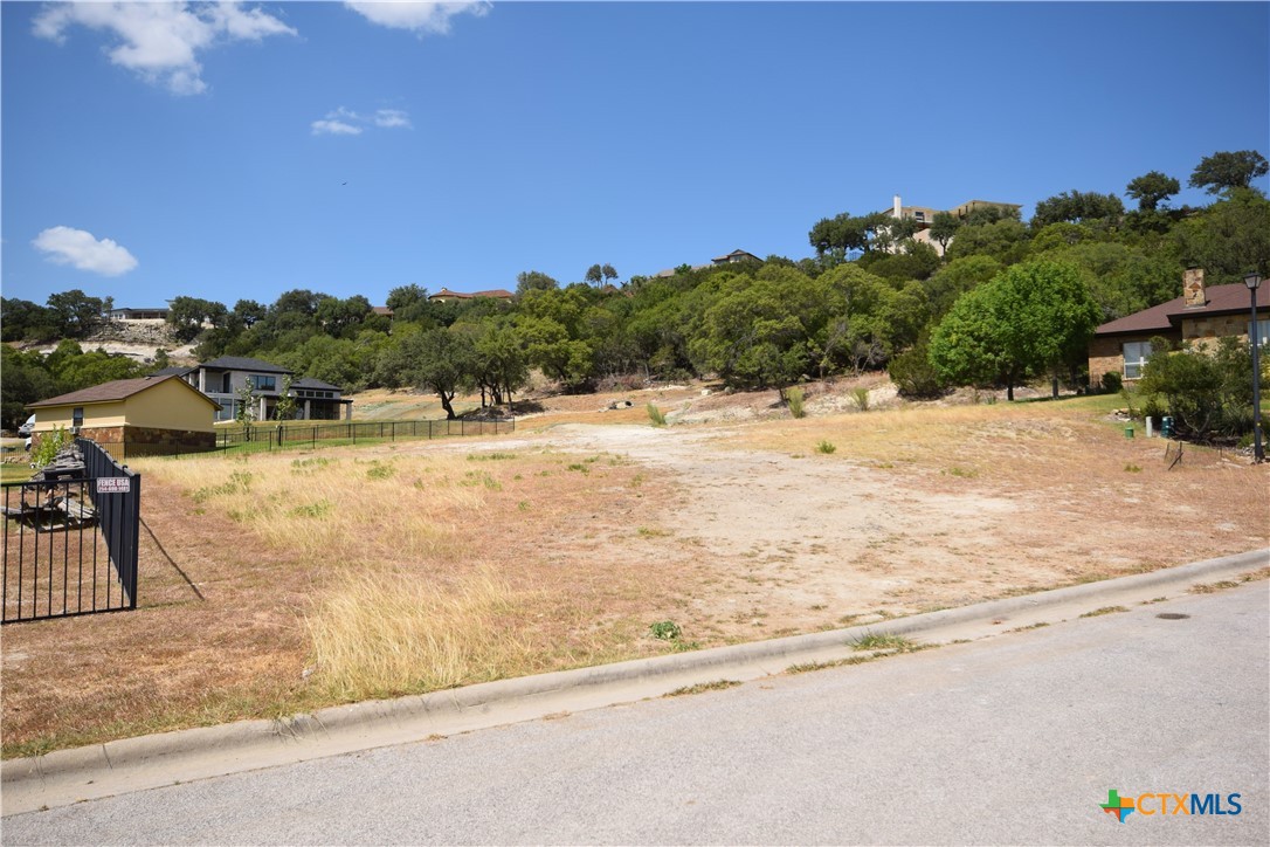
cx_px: 635
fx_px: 1058
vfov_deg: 43.6
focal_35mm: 30
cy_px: 424
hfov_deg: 61.9
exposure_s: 1/400
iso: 200
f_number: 10
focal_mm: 20
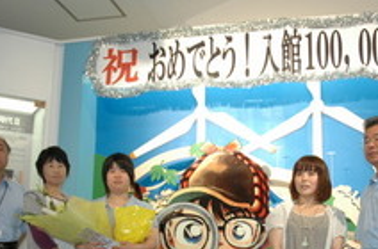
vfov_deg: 25.7
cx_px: 234
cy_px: 207
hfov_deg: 38.8
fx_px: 534
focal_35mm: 51
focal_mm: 18
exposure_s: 1/60
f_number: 3.5
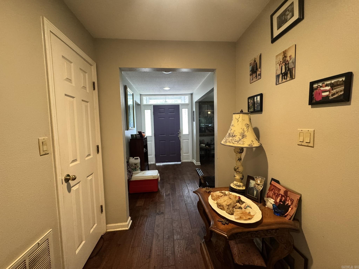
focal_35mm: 14
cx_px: 180
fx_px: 145
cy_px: 134
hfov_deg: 102.1
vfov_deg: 85.7
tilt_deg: -2.9
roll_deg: +0.6
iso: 640
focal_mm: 2.22
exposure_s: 1/60
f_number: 2.2
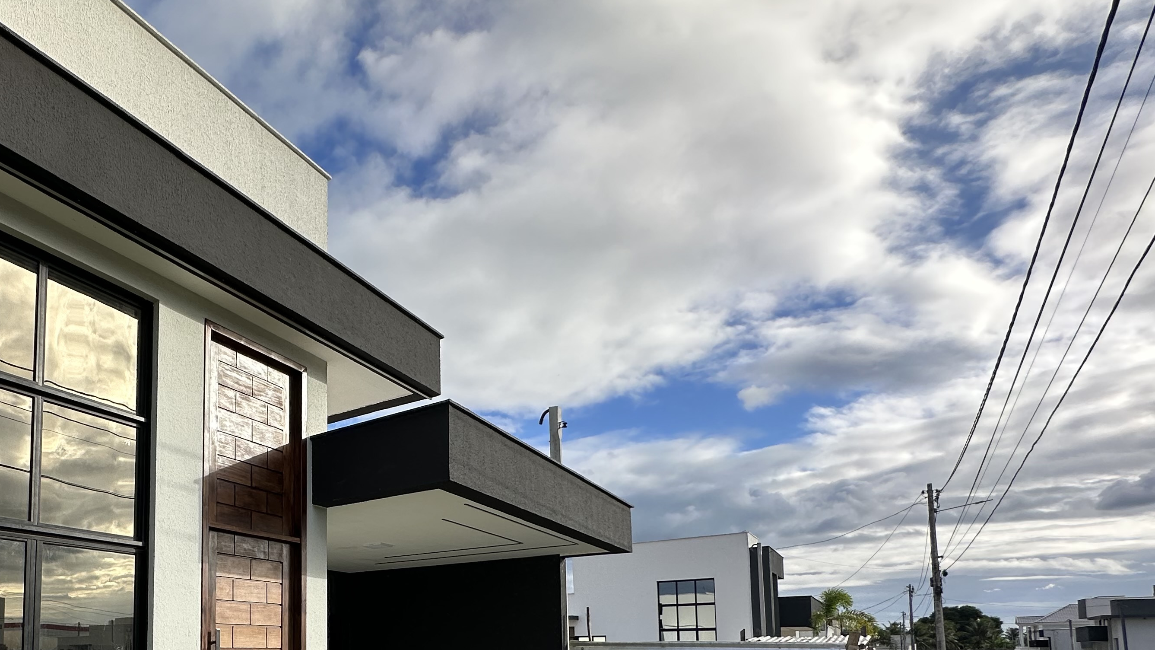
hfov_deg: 74.0
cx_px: 312
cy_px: 602
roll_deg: -0.9
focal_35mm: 23
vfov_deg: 44.4
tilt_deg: +4.7
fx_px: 704
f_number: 2.2
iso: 40
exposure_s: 1/1416
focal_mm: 2.22
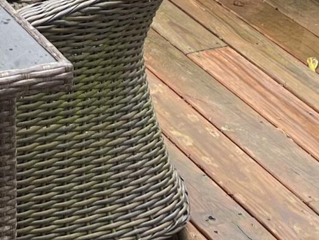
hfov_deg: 12.9
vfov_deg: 9.6
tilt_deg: -18.0
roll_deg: +0.0
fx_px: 1374
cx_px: -56
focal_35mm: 149
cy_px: -144
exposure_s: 1/121
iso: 50
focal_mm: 5.7
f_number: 1.5
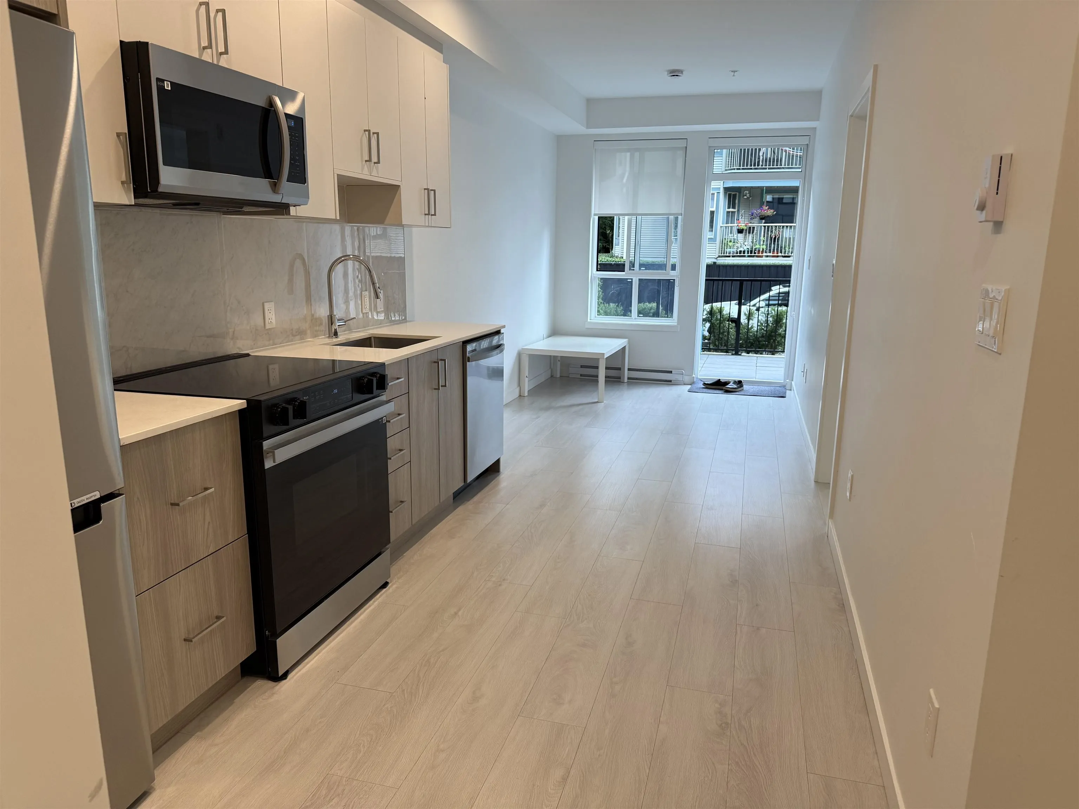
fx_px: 748
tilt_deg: -12.5
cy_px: 404
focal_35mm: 24
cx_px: 540
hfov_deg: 71.6
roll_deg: -0.7
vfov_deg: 56.8
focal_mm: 6.76
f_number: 1.78
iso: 125
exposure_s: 1/120
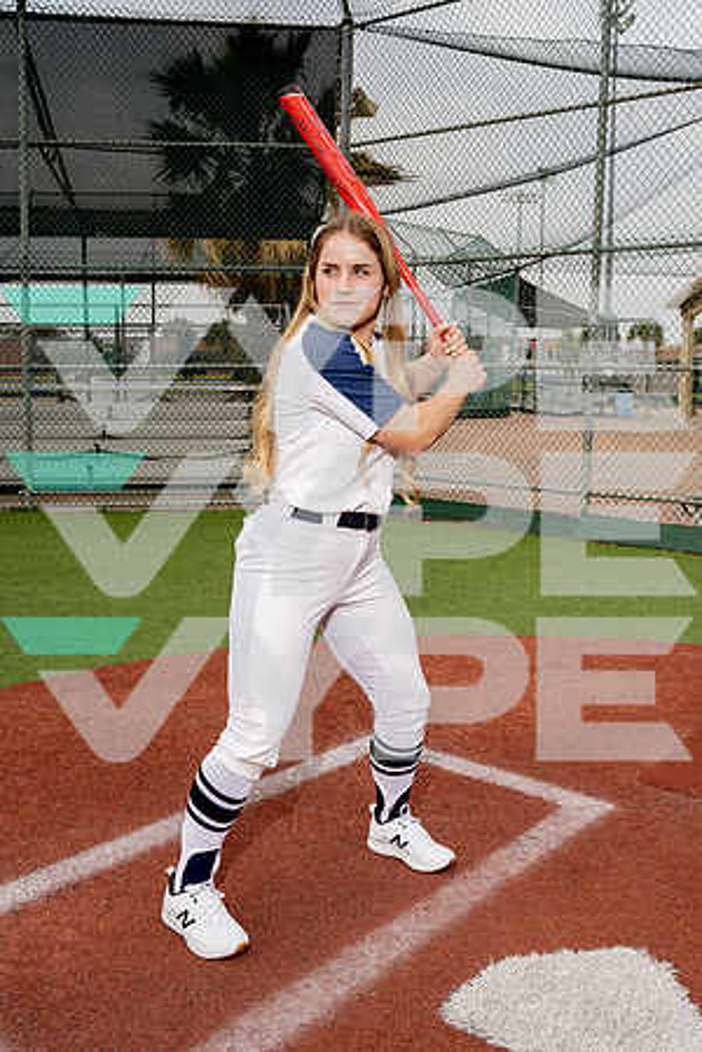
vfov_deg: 54.4
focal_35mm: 35
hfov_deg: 37.9
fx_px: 1024
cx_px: 351
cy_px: 526
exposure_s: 1/250
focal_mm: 35
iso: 125
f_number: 8
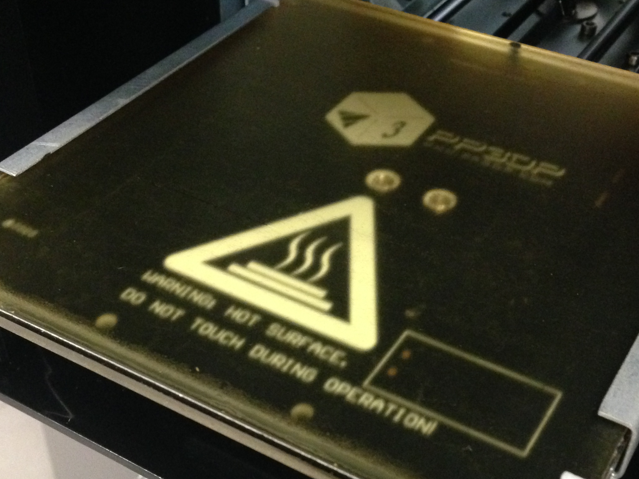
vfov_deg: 27.3
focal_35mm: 53
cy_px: 332
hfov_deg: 36.2
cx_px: 325
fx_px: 978
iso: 500
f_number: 2.4
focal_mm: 4.12
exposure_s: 1/15
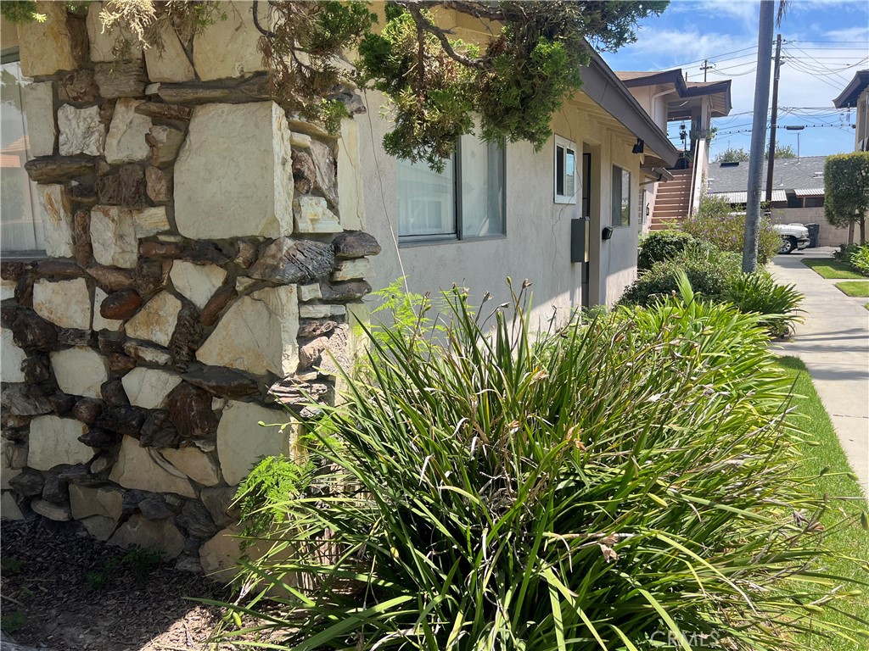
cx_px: 434
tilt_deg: -8.9
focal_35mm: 26
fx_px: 653
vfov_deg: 53.1
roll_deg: +1.6
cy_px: 326
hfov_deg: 67.3
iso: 50
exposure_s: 1/1869
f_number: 1.5
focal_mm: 5.7
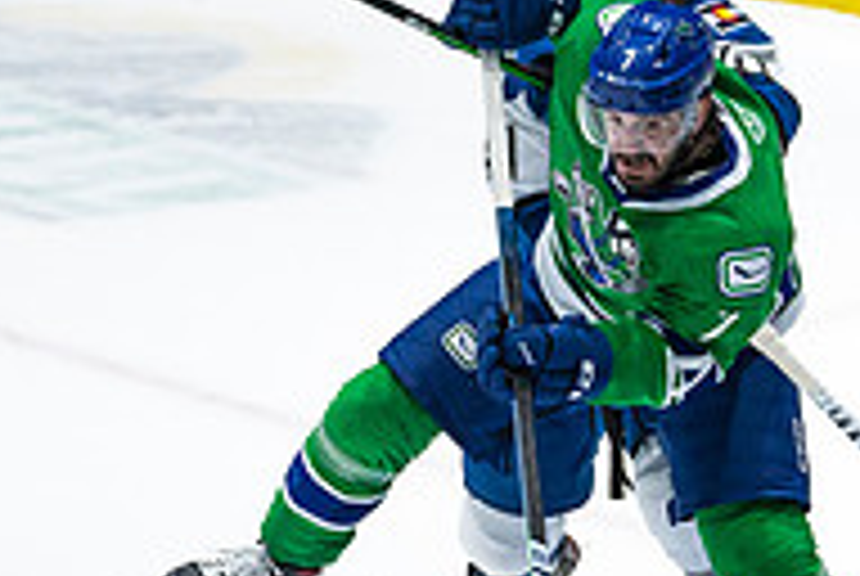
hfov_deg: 2.5
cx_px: 877
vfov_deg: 1.7
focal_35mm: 830
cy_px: 295
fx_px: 19858
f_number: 2.8
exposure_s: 1/1250
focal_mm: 195
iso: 1250
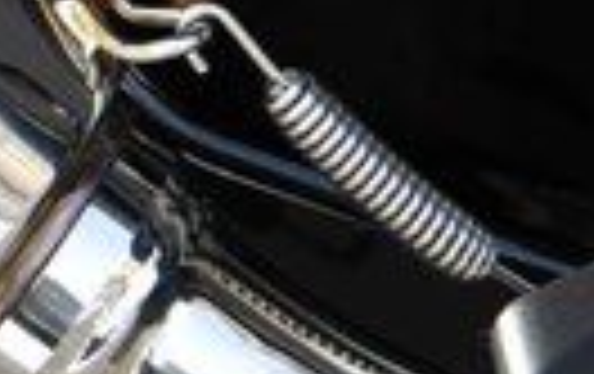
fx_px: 5497
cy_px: -502
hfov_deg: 6.0
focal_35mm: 339
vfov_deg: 3.8
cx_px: -765
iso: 640
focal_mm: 55
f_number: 9
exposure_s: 1/500
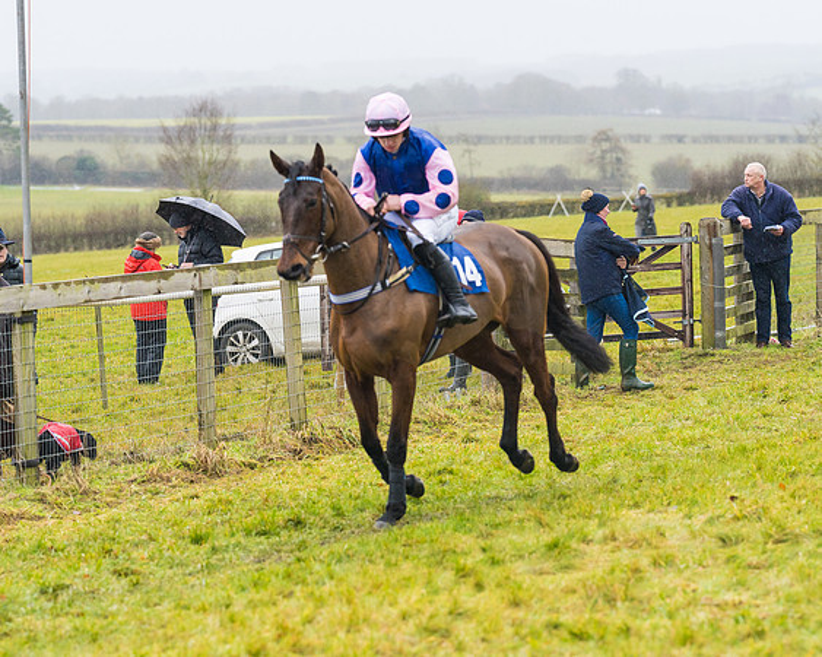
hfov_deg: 12.0
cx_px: 406
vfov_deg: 9.6
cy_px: 348
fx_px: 3924
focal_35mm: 161
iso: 800
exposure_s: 1/1000
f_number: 4
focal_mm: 135
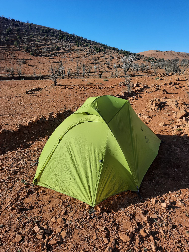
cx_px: 94
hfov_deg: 54.9
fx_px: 182
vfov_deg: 69.4
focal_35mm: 25
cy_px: 126
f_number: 2
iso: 32
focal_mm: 4.6
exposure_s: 1/1127
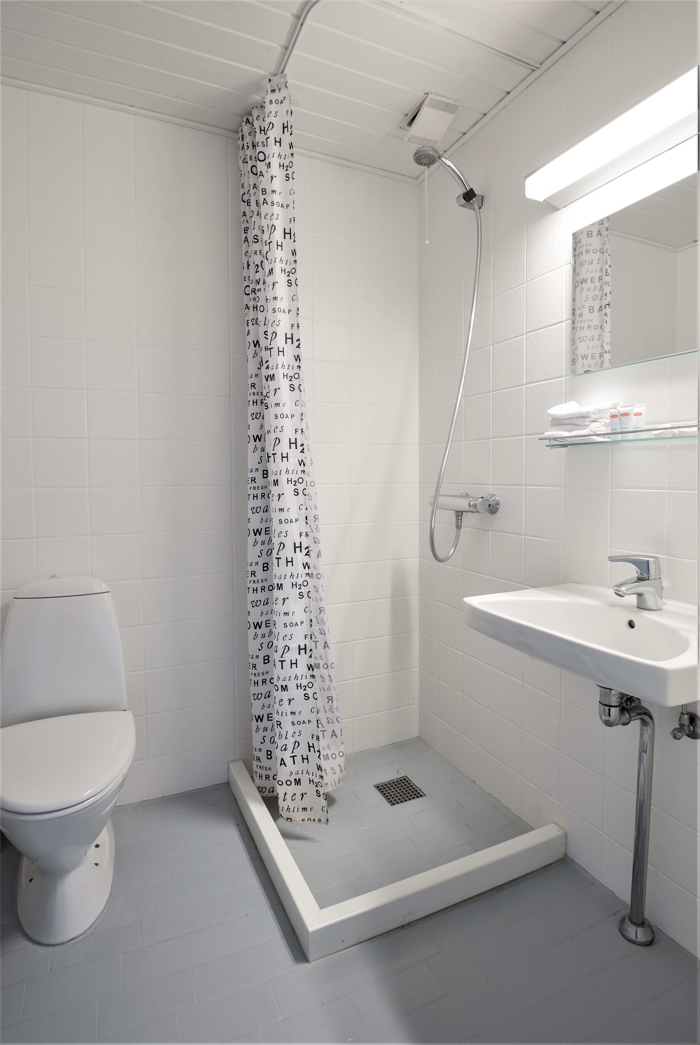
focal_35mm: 17
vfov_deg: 93.2
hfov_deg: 70.6
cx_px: 350
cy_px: 522
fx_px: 494
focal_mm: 17
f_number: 9
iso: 200
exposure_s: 1/1.25
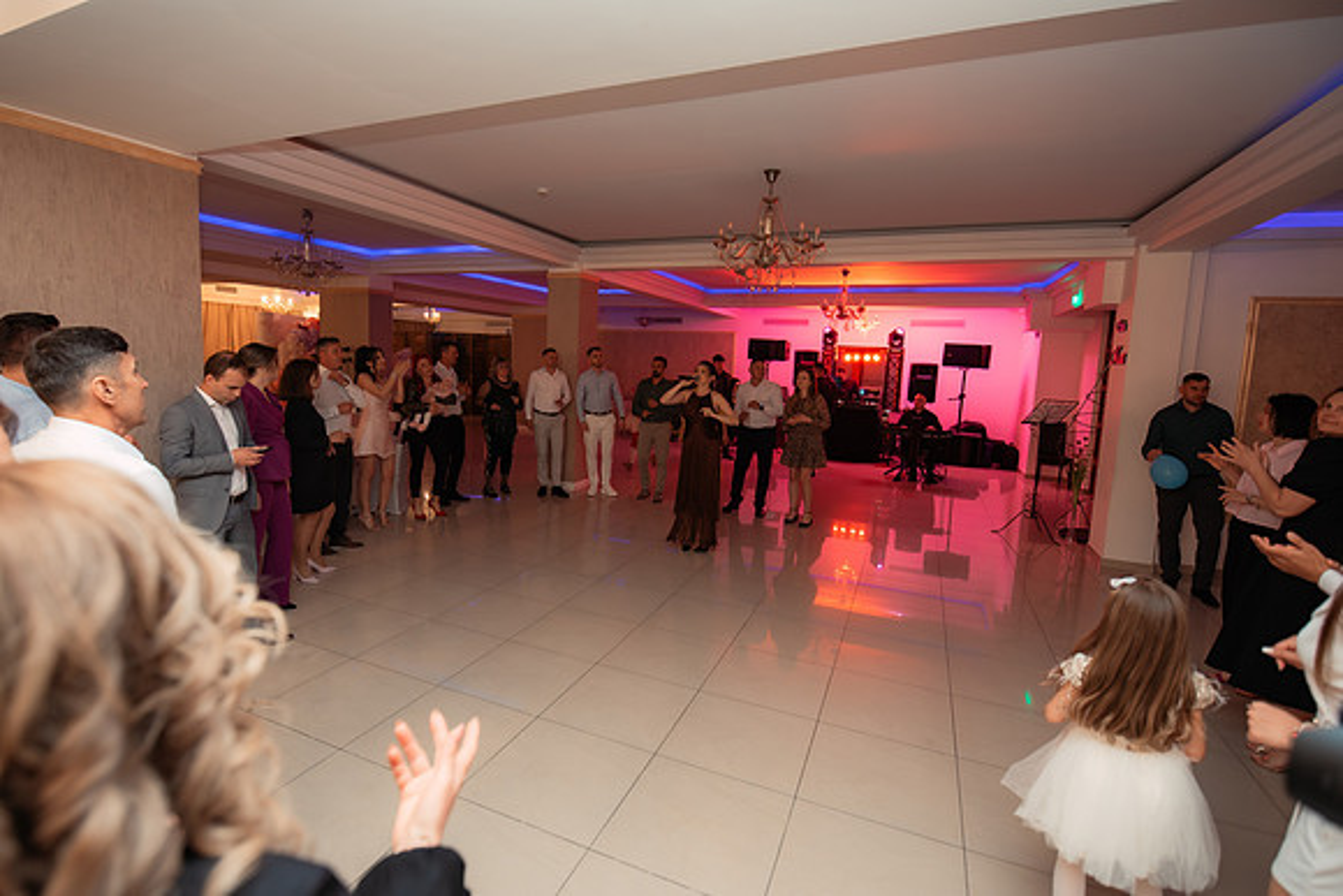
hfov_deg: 95.4
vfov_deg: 72.6
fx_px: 610
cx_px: 637
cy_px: 446
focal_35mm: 16
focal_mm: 15
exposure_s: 1/200
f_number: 2.8
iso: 1600
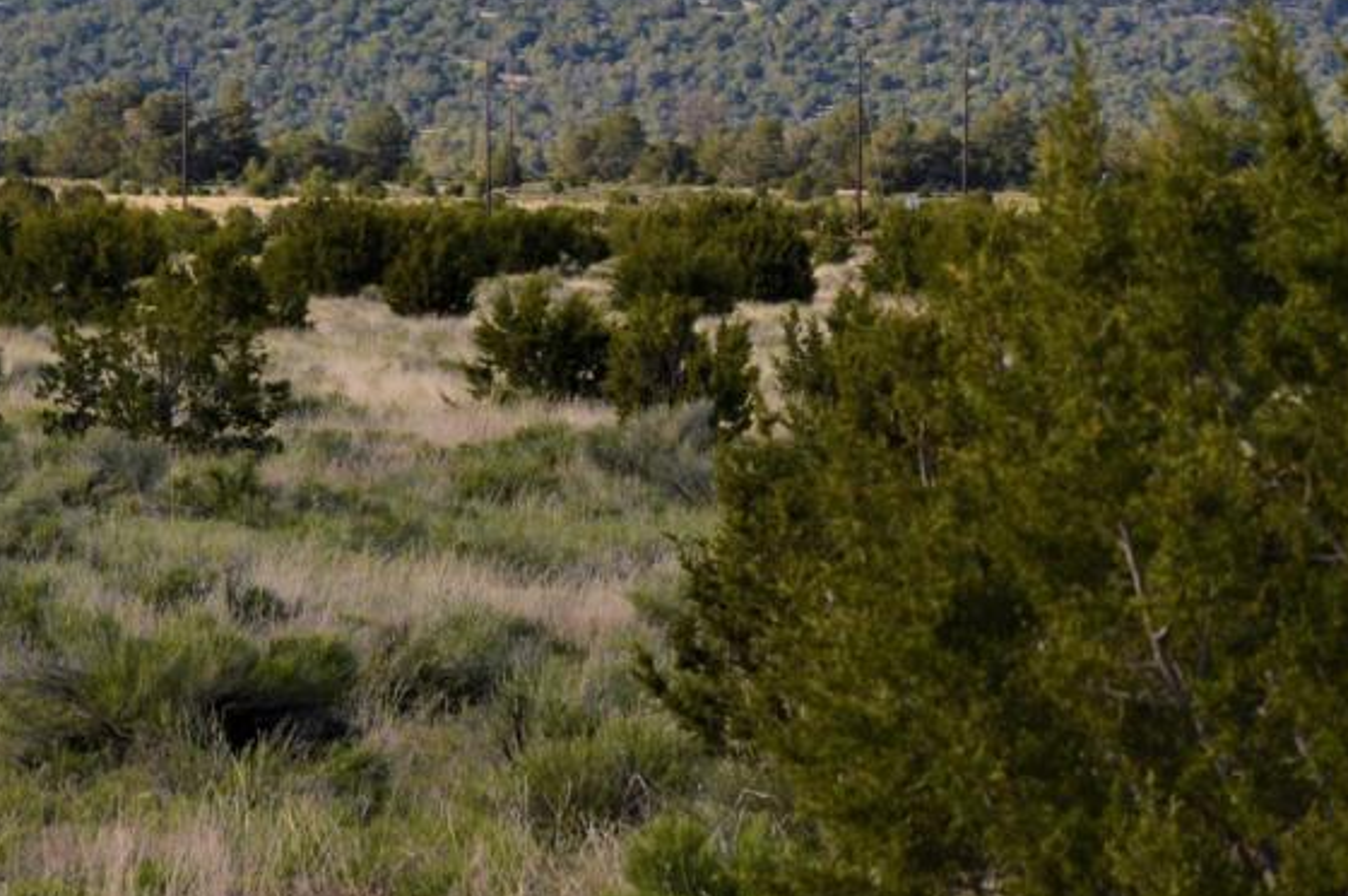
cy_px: -535
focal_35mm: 348
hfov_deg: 5.9
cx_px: -307
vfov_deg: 3.9
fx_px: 13015
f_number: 8
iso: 100
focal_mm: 72
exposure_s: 1/200
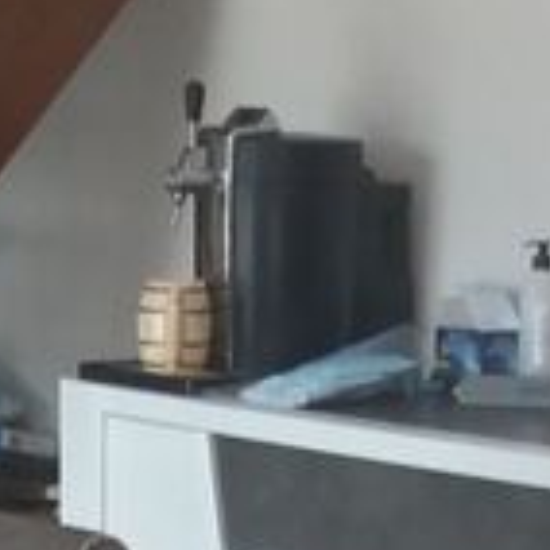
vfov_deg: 9.8
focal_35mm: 174
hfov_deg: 10.0
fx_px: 3128
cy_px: 810
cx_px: 217
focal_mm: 3.7
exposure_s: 1/33
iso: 160
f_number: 1.9
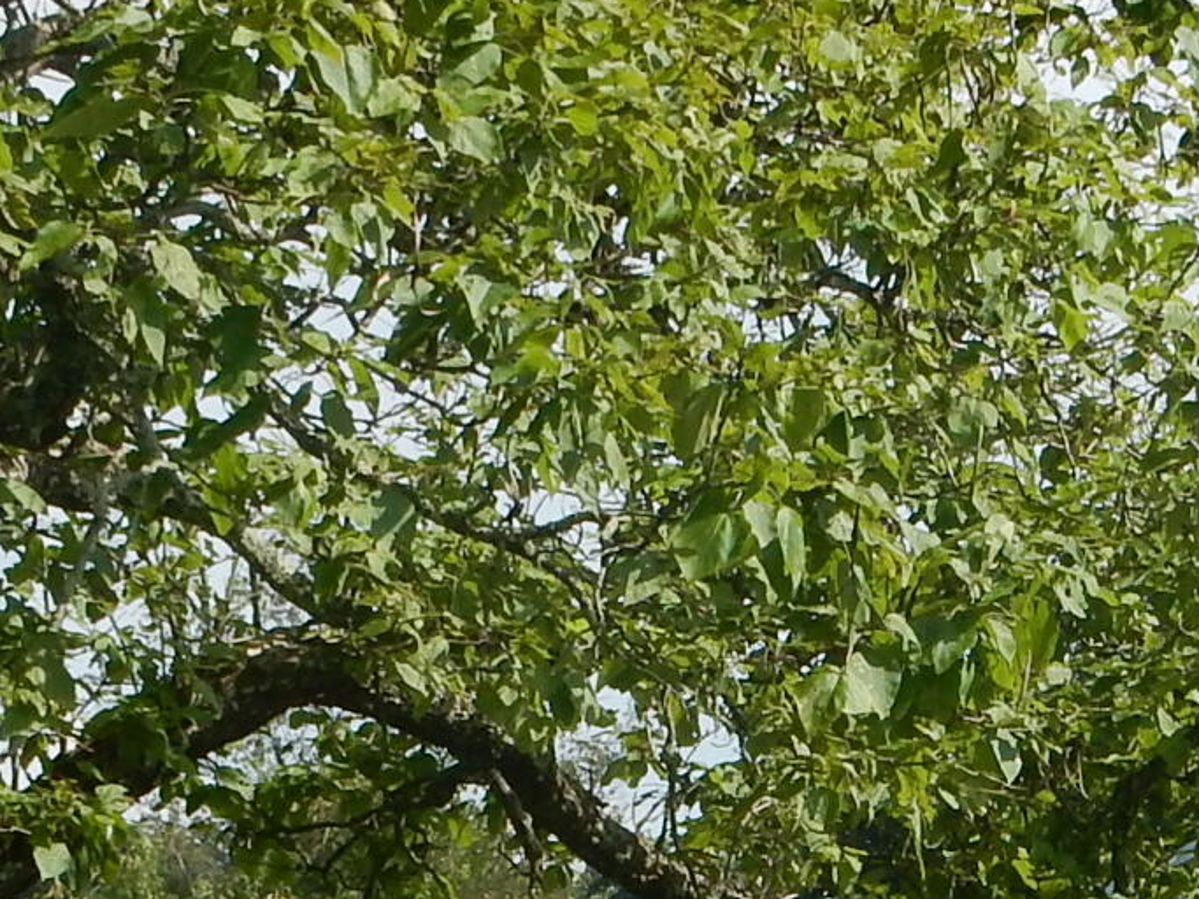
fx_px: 7757
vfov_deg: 6.6
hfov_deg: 8.8
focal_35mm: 224
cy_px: 953
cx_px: 906
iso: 125
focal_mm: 9
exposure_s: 1/640
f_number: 4.5
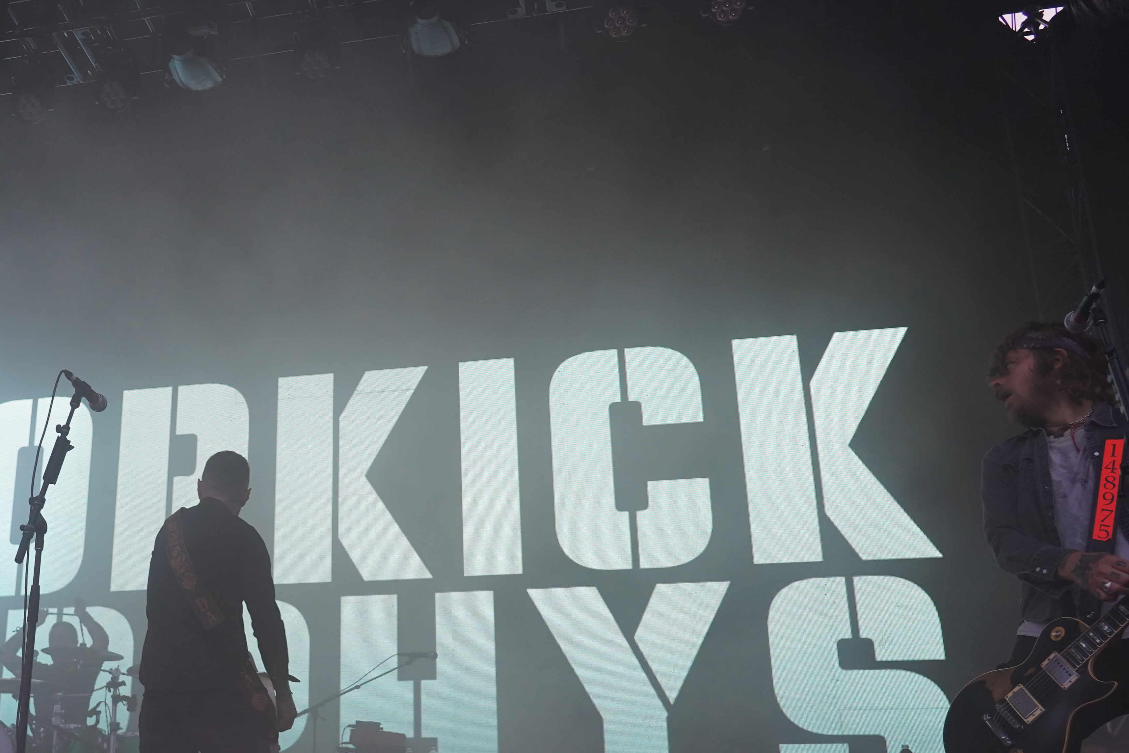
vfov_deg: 31.6
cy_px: 508
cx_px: 226
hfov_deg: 44.2
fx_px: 1317
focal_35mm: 42
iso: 1000
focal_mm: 24
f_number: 4
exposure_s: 1/160
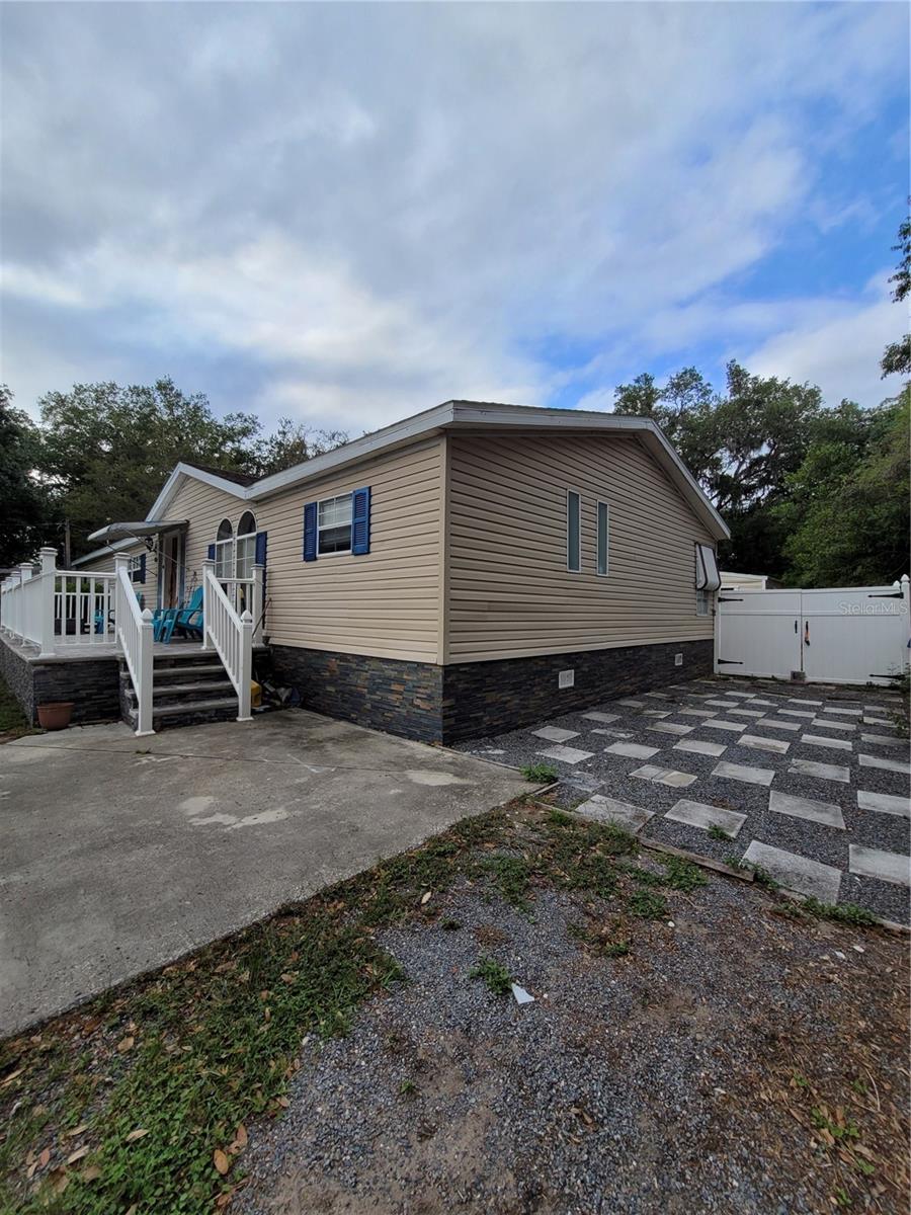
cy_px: 608
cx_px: 456
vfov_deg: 106.2
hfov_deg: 89.9
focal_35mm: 13
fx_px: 456
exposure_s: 1/1038
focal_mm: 1.74
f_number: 2.2
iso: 40
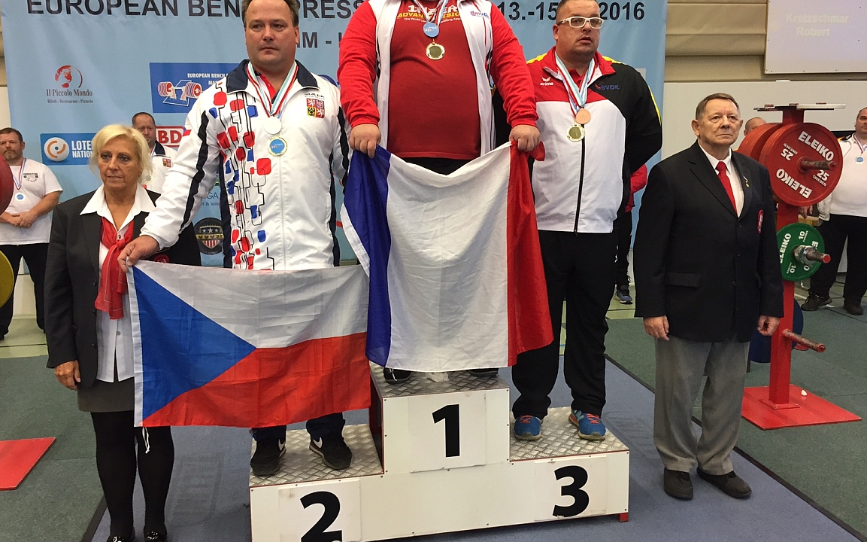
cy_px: 242
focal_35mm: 32
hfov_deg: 59.7
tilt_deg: -10.3
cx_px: 422
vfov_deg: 39.4
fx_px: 756
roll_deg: +0.1
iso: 125
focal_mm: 4.15
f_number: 2.2
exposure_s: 1/33
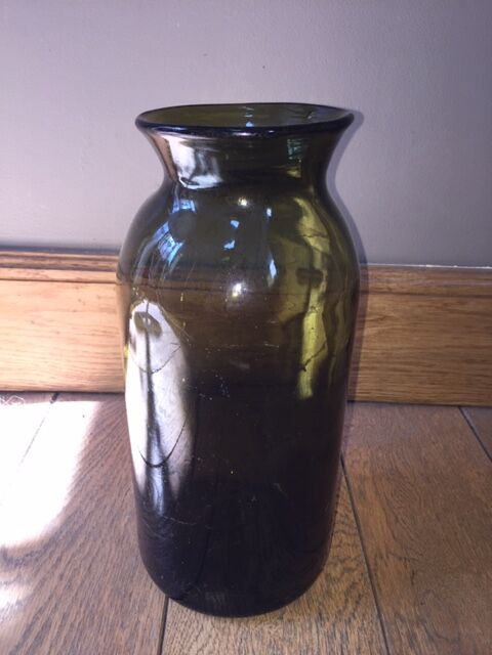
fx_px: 550
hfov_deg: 48.2
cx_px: 246
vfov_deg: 61.7
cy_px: 328
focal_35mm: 29
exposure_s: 1/100
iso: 40
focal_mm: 4.15
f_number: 2.2
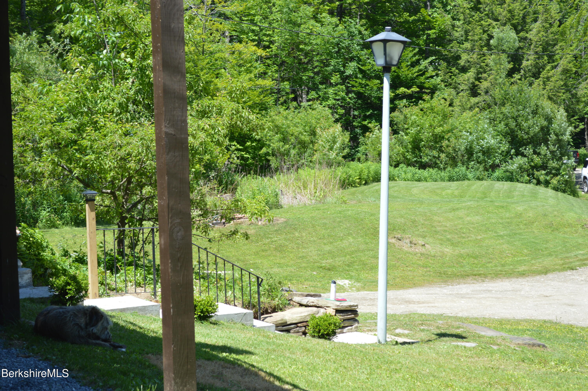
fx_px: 1126
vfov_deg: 19.7
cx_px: 294
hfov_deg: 29.3
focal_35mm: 69
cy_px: 196
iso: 100
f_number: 6.3
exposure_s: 1/160
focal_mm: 46
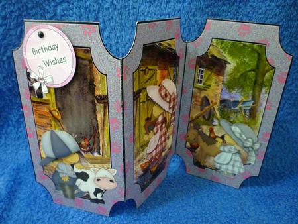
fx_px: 250
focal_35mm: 29
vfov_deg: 48.3
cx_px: 149
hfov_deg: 61.6
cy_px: 112
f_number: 3.3
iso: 400
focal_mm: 5.2
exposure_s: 1/8
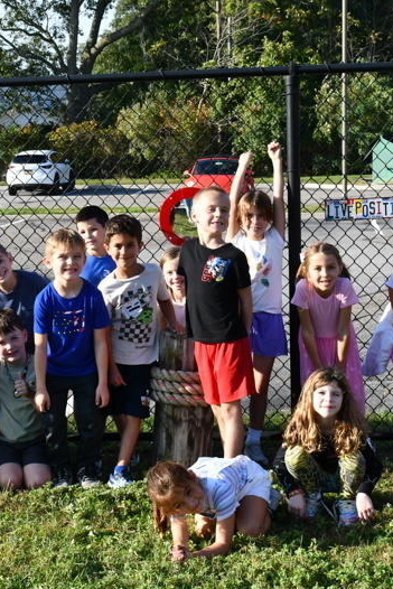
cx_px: 121
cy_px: 297
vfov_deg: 25.7
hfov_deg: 17.2
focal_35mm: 79
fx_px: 1293
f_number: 13
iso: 1000
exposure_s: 1/640
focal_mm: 35
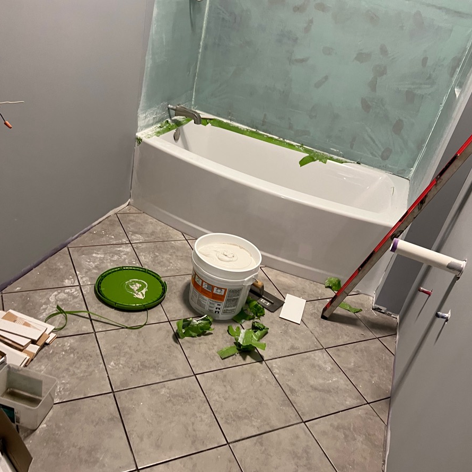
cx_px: 235
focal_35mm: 31
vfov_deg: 52.5
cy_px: 250
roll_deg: -14.5
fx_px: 478
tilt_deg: -33.2
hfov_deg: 52.5
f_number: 1.5
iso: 160
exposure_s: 1/60
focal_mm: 5.7
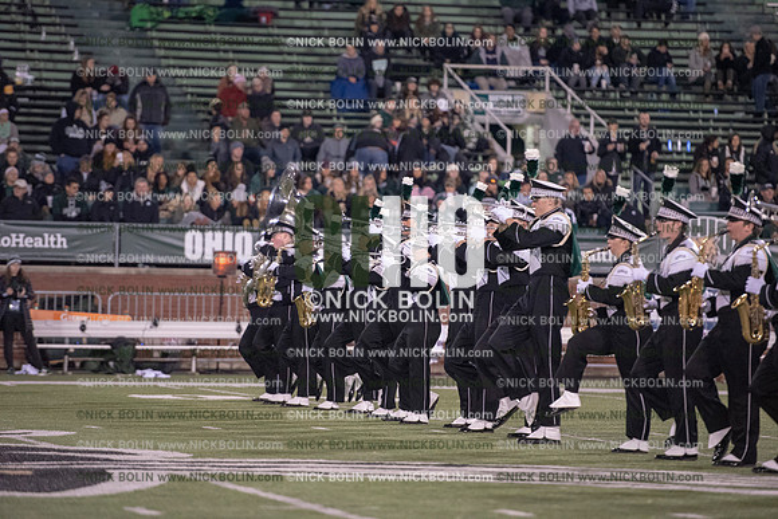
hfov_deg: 10.3
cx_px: 389
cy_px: 260
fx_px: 4323
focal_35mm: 200
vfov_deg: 6.9
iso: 5000
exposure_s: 1/1250
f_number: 3.2
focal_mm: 200
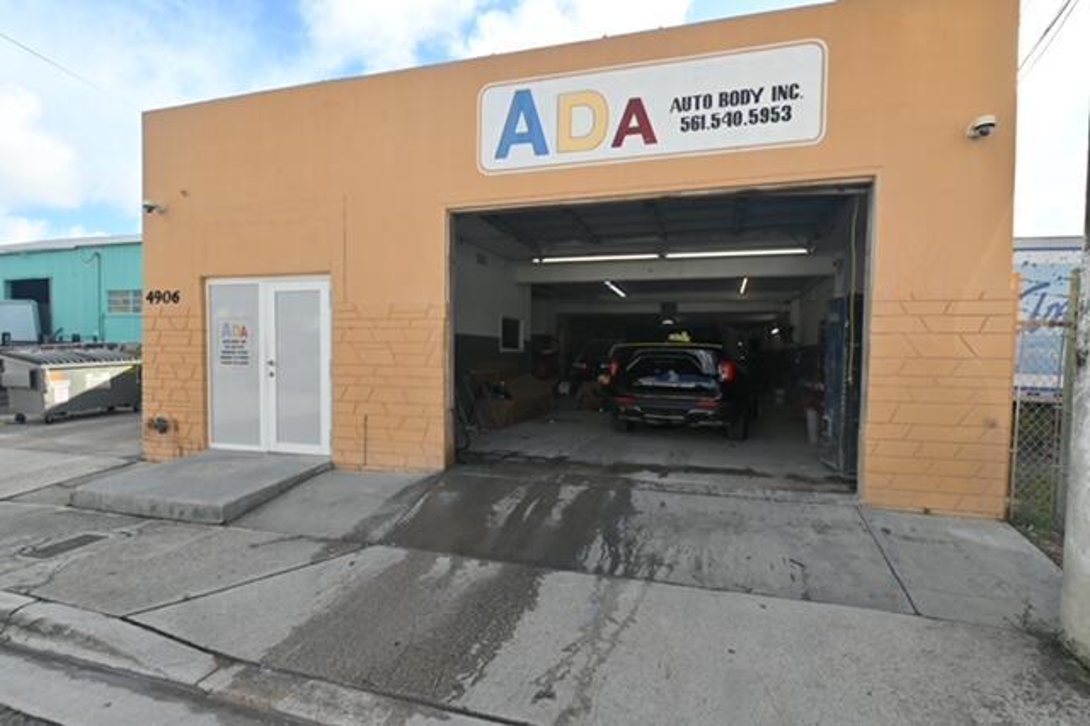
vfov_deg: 67.3
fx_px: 545
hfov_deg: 90.0
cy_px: 363
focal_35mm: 18
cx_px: 545
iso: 125
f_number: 5.6
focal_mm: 12
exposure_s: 1/250
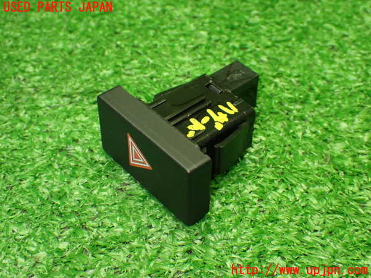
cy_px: 139
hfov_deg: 33.2
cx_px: 186
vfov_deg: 25.2
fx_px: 622
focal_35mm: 58
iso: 800
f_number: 3.5
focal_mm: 10.35
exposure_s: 1/60
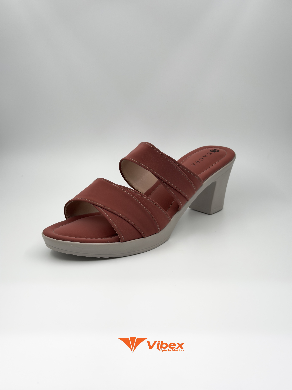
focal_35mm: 48
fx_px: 540
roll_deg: +0.4
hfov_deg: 30.3
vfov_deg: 39.7
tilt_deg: -18.9
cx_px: 146
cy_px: 195
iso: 64
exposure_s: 1/1285
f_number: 1.78
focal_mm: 6.76
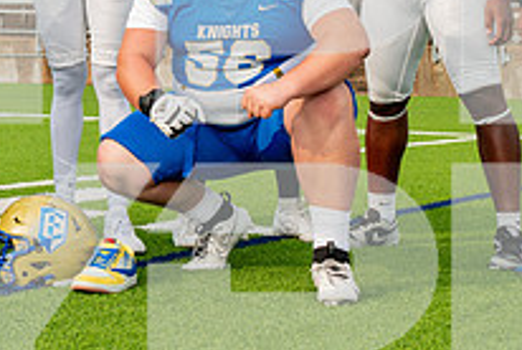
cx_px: 106
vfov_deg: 11.5
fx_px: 1713
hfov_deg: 17.2
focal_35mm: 118
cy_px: -9
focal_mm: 42
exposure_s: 1/320
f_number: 7.1
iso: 200
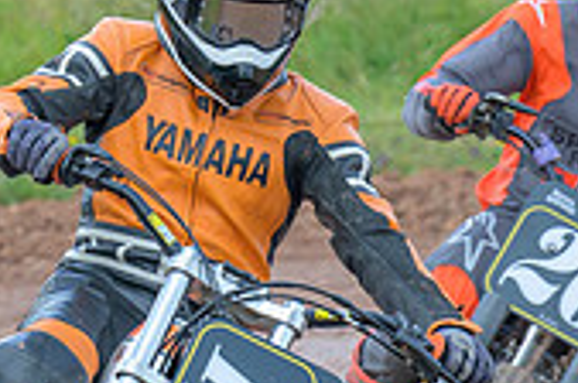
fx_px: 14455
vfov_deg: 1.5
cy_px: 352
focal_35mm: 902
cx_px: 341
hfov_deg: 2.3
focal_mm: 135
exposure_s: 1/400
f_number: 5
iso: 360
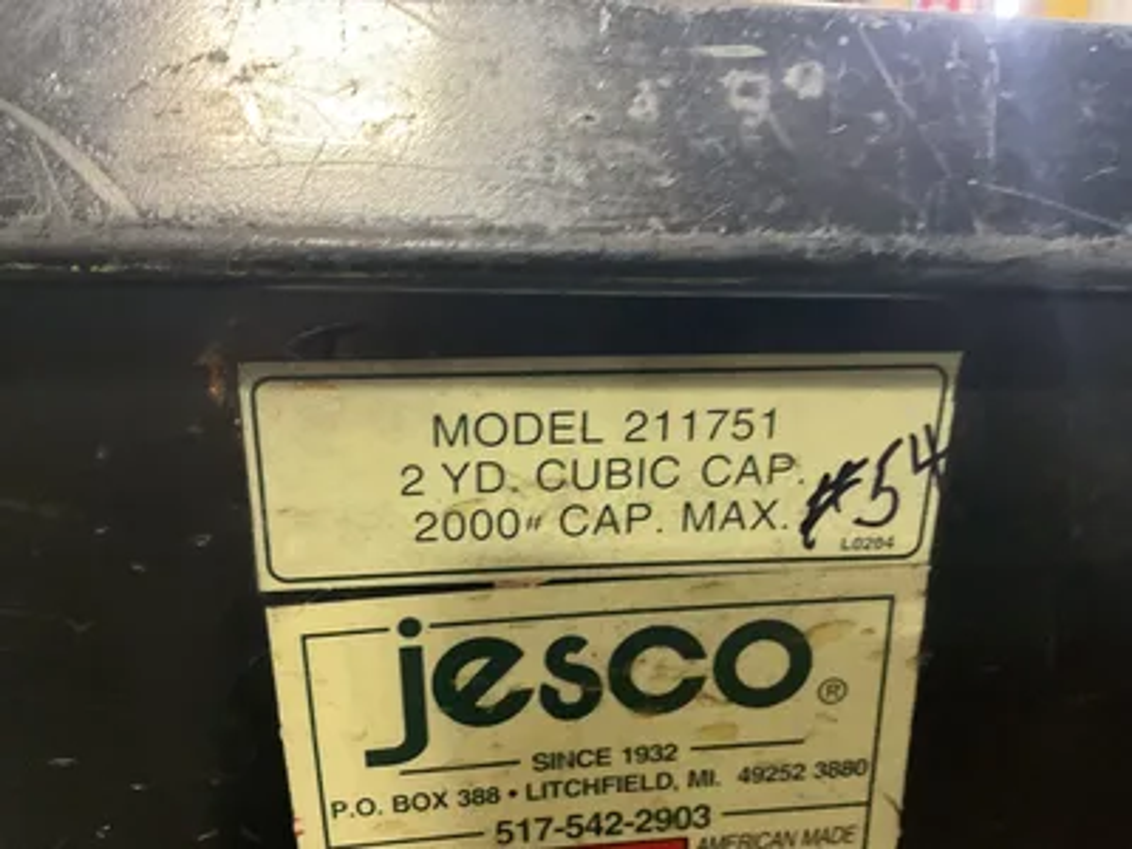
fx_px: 948
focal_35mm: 29
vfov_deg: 48.2
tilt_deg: -19.7
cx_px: 566
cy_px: 424
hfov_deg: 61.7
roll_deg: -2.0
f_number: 1.8
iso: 500
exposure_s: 1/30
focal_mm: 3
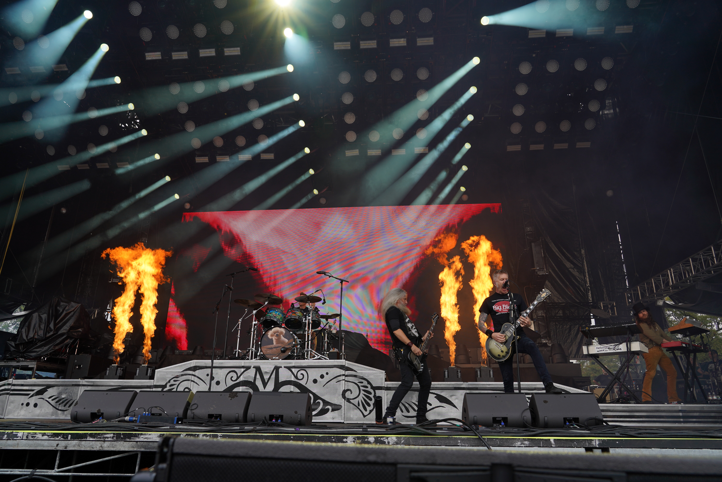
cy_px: 241
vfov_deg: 53.1
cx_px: 361
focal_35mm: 24
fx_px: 481
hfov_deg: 73.7
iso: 100
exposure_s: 1/125
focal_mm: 24
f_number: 8
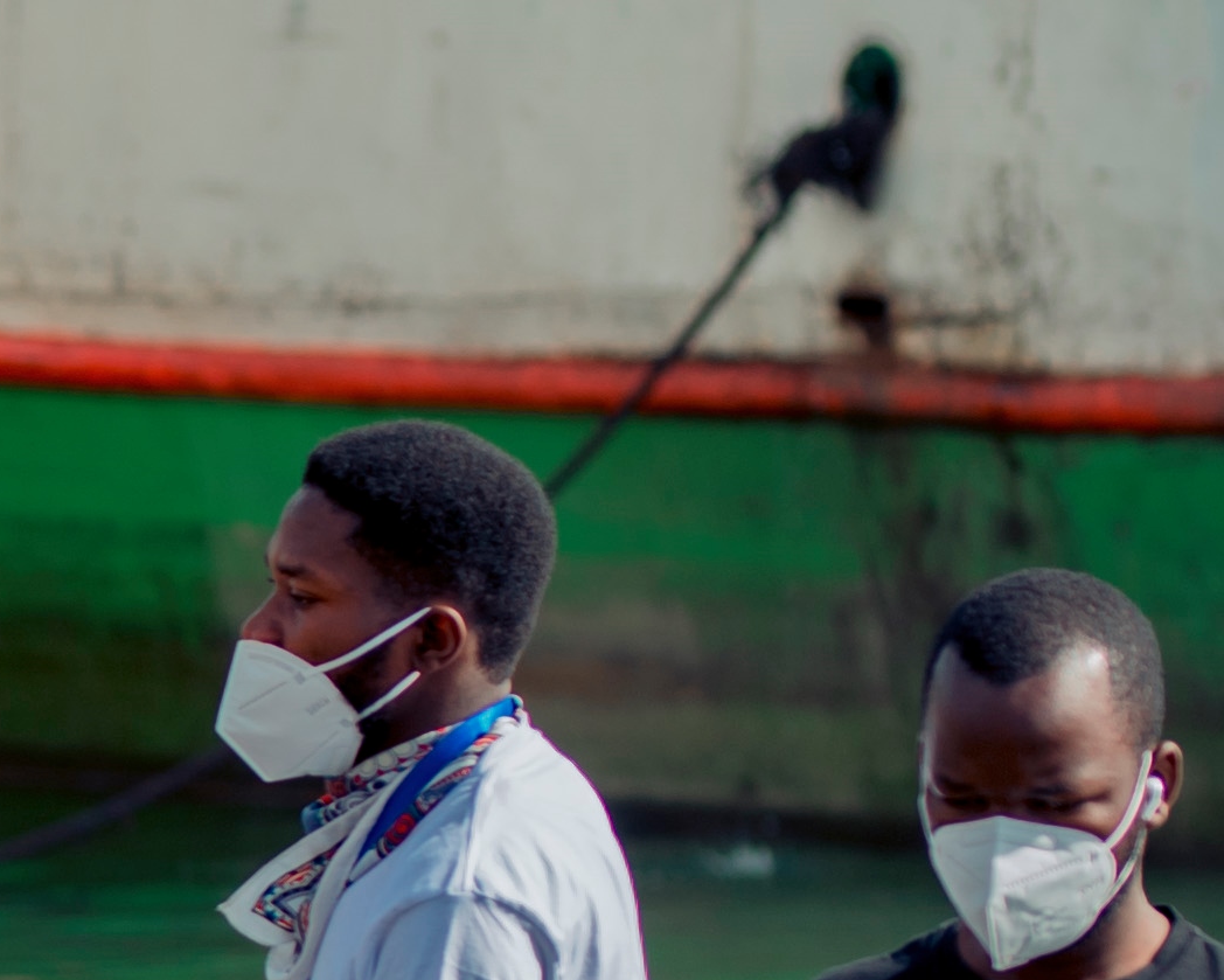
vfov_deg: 3.4
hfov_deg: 4.2
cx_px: -1578
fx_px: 16596
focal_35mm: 458
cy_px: 981
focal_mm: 85
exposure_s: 1/1250
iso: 100
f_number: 2.5
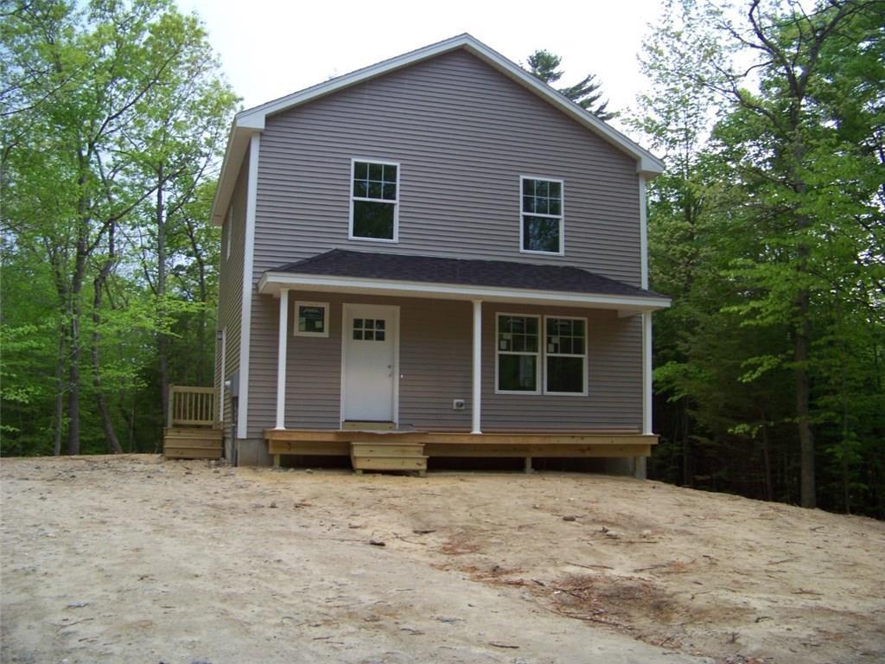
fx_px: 920
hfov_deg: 51.4
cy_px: 332
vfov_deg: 39.7
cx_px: 442
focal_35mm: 36
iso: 69
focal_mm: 5.85
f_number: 2.8
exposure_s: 1/60
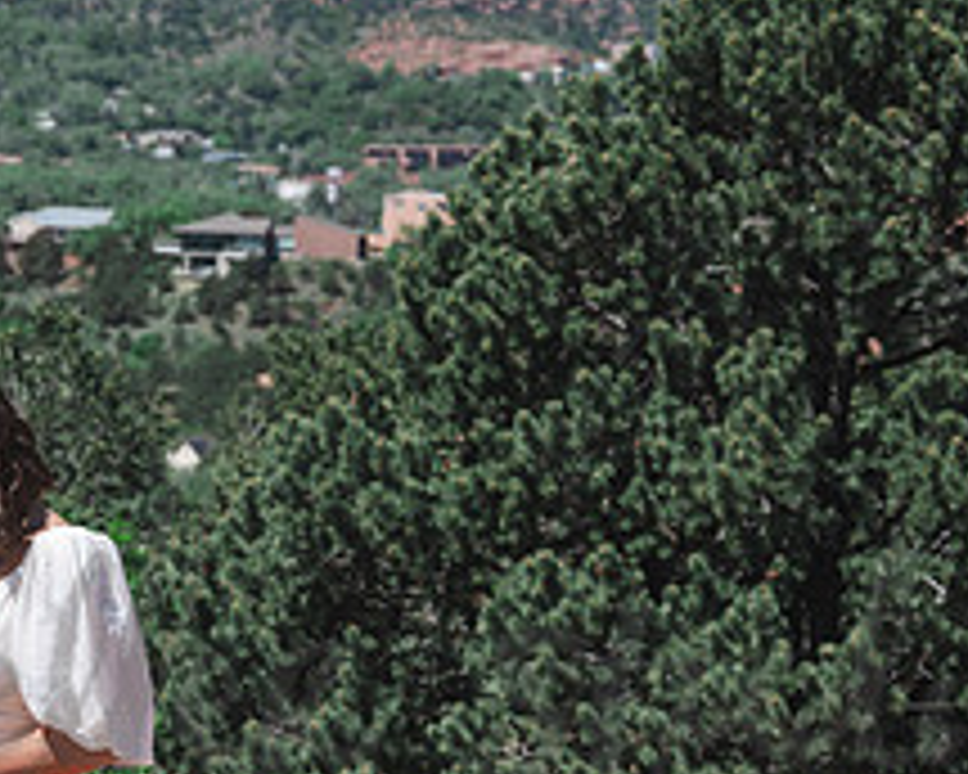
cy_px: 662
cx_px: -41
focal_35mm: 210
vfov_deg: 7.3
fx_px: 6016
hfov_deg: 9.1
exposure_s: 1/800
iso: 100
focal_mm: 83
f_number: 6.3
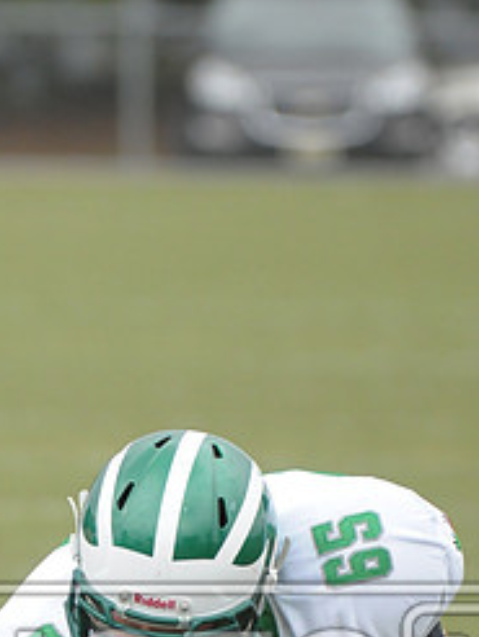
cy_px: 704
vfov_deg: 2.4
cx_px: 214
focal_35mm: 815
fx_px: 15011
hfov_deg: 1.8
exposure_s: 1/3200
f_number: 4
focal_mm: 240
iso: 1600
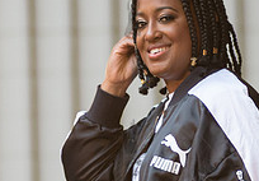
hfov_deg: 4.2
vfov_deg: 2.9
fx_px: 3559
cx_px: 165
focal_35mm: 488
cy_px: 130
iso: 1600
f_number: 2.8
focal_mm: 125
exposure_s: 1/400
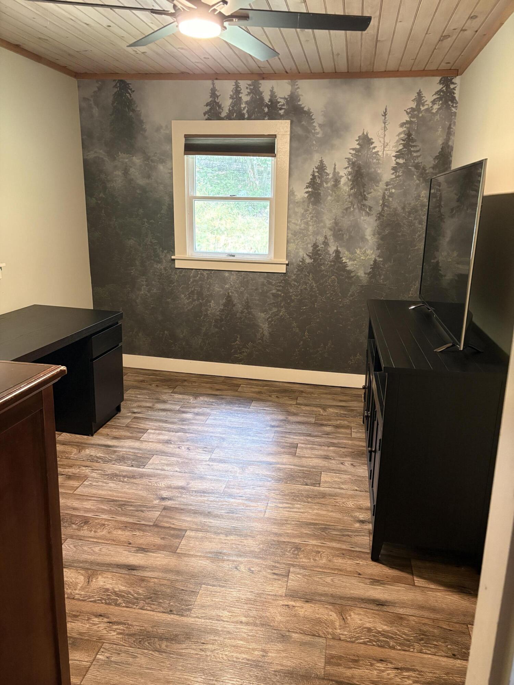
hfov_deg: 53.1
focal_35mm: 26
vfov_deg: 67.3
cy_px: 342
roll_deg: -0.3
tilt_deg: -14.5
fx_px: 515
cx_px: 257
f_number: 1.6
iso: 500
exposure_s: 1/60
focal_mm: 5.96
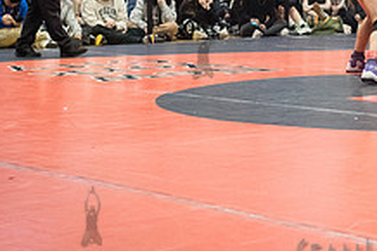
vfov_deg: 13.4
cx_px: 404
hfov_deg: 19.6
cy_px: -37
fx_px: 1046
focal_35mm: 100
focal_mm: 35
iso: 8000
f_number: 4
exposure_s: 1/400
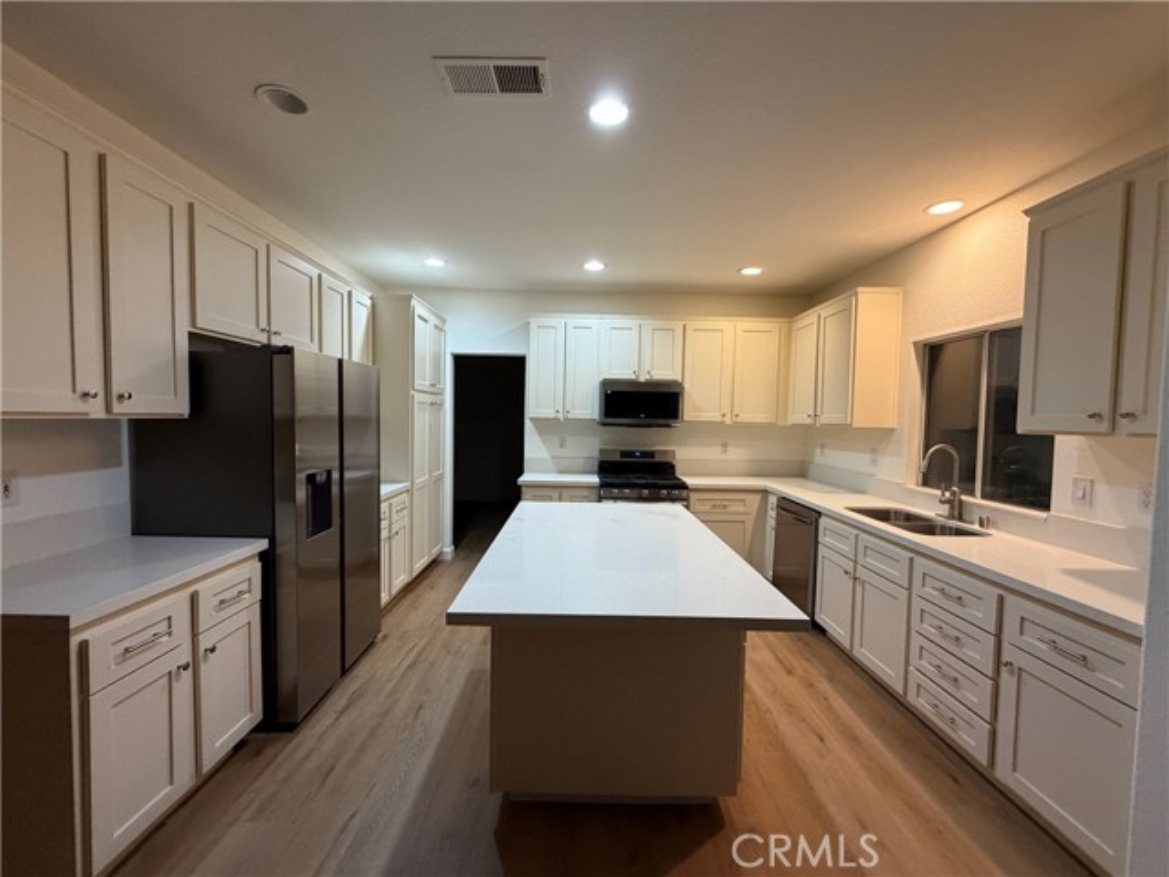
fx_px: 473
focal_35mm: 14
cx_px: 584
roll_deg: -1.3
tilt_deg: -2.9
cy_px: 438
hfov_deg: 102.1
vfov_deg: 85.7
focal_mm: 2.22
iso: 320
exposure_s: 1/60
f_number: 2.2
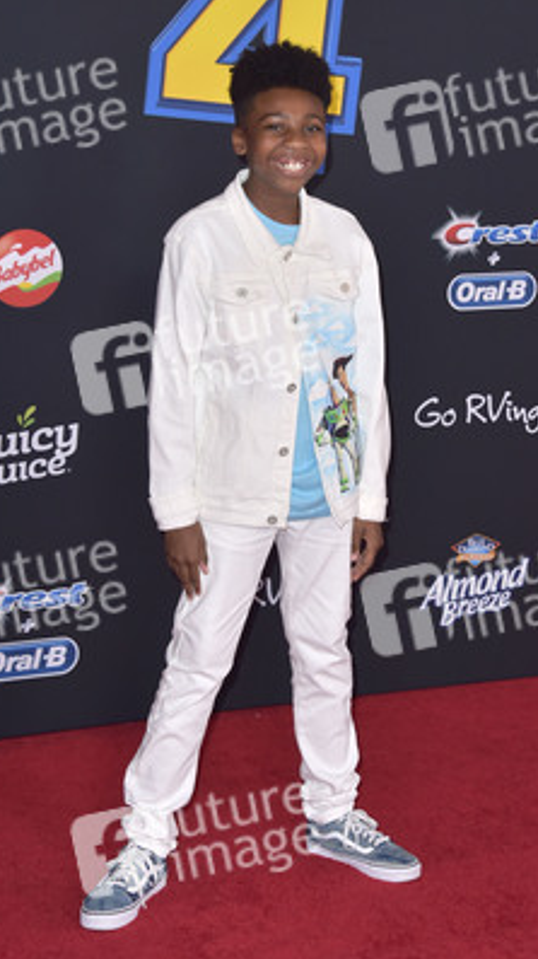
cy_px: 478
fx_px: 1929
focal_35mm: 76
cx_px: 267
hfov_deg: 15.9
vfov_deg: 27.9
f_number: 7.1
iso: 500
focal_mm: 72
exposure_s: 1/250
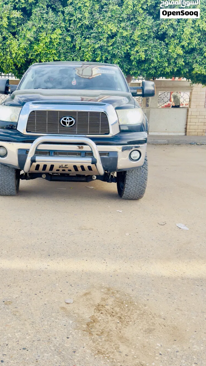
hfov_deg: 30.2
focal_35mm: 39
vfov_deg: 51.6
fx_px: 379
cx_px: 66
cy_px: 179
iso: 100
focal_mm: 6.76
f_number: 1.78
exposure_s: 1/761
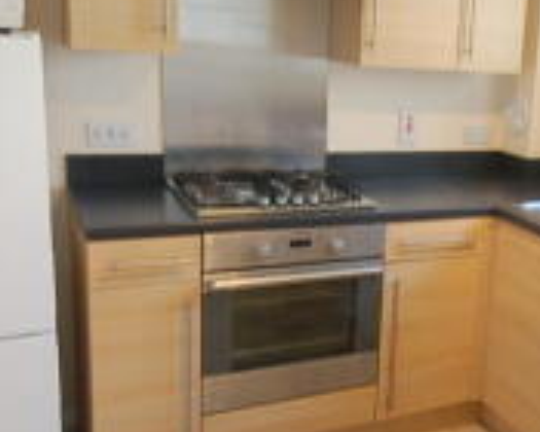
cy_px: 218
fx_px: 735
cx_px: 457
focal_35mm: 46
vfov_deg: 32.7
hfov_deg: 38.3
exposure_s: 1/8
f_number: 5.6
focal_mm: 12
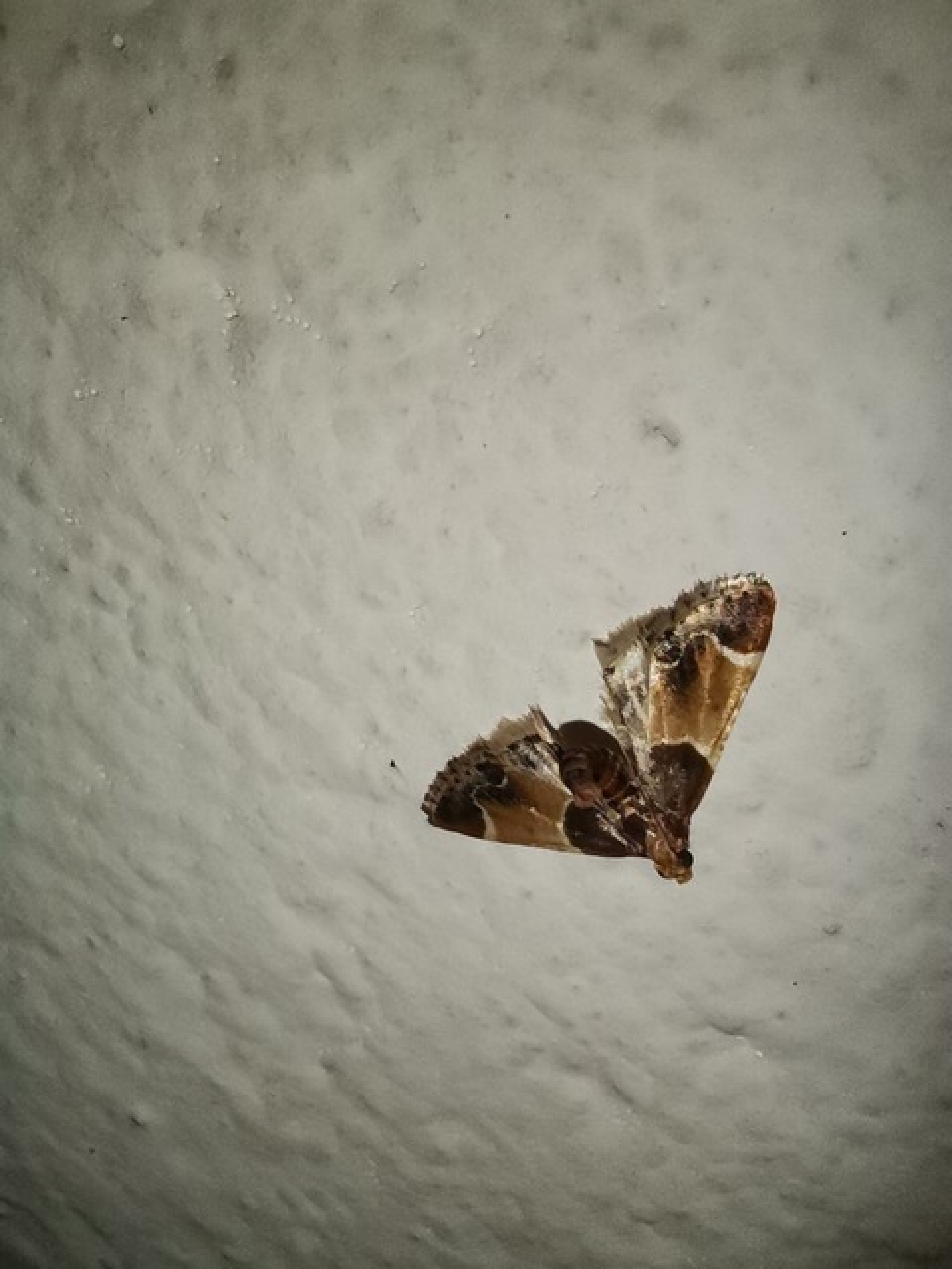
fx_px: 990
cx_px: 476
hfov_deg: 51.4
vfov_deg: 65.3
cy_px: 634
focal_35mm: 27
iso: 50
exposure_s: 1/522
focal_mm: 2.2
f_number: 2.4
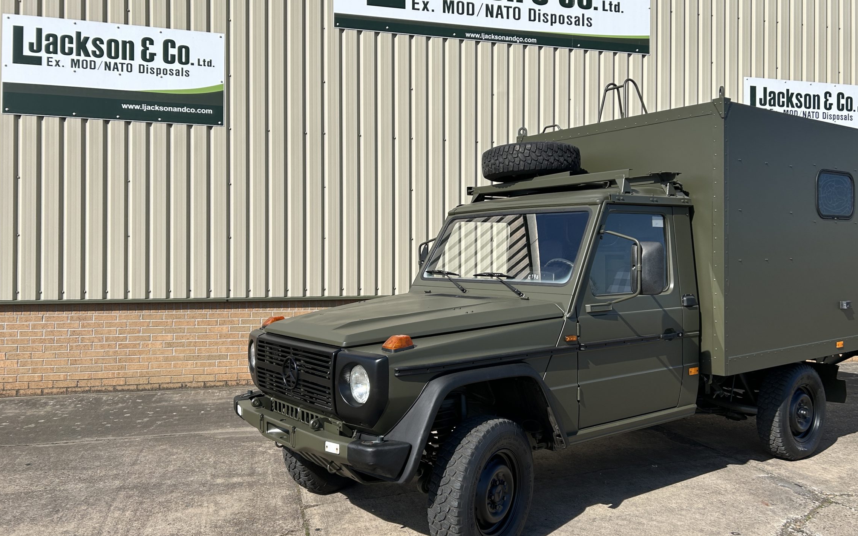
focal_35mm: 31
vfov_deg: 40.6
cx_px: 467
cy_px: 250
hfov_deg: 61.1
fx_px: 725
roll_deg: +0.0
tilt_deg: +1.8
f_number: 1.5
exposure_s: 1/5882
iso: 50
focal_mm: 5.7
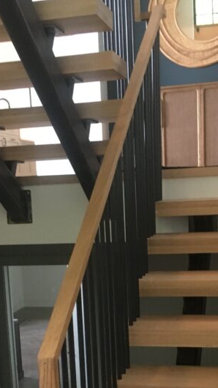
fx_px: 627
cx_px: 101
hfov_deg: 19.7
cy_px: 305
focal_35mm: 61
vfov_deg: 33.5
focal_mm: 4.15
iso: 200
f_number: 2.2
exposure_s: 1/15
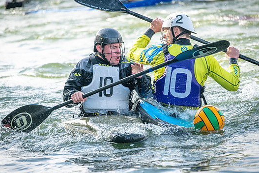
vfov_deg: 3.8
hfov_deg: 5.7
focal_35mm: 363
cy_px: 87
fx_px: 2613
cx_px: 125
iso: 2500
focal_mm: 330
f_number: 6.3
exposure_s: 1/3200
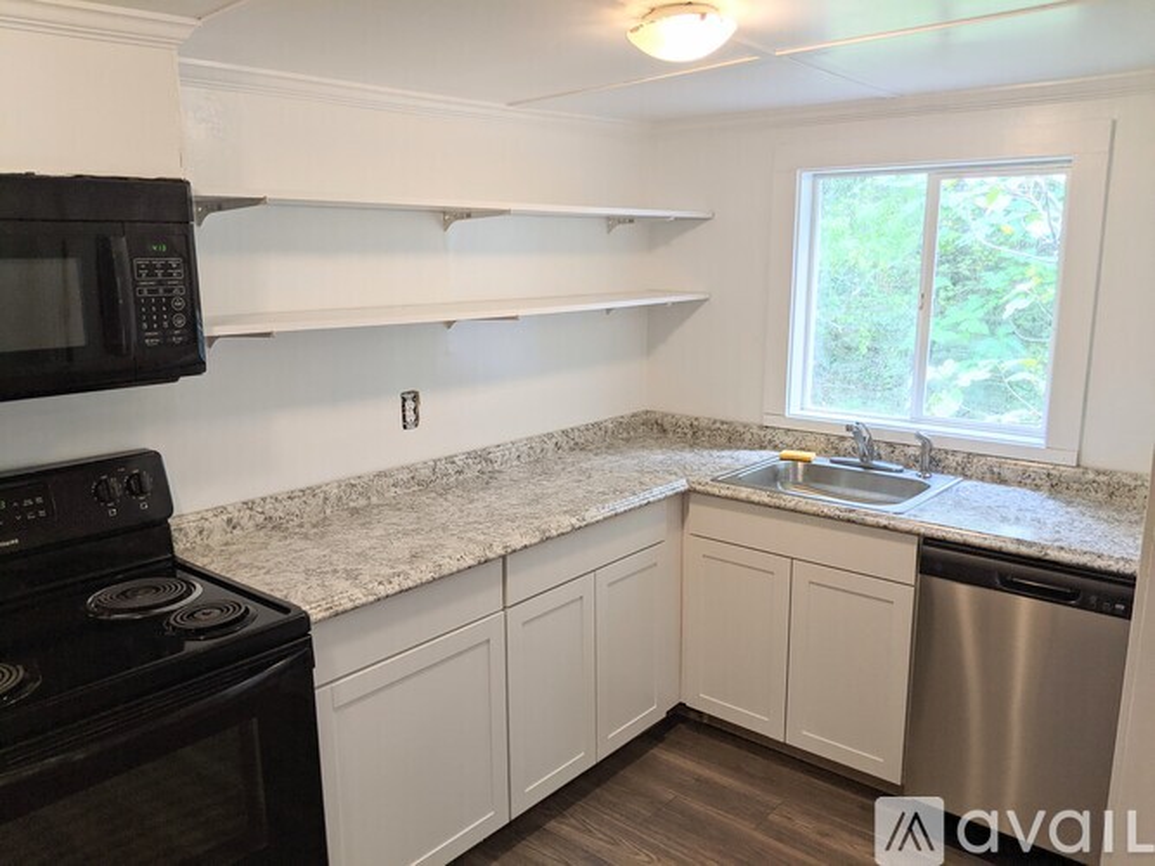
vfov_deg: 51.3
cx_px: 578
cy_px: 433
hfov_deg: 65.3
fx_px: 901
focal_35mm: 27
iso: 101
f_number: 1.8
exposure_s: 1/120
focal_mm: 4.44
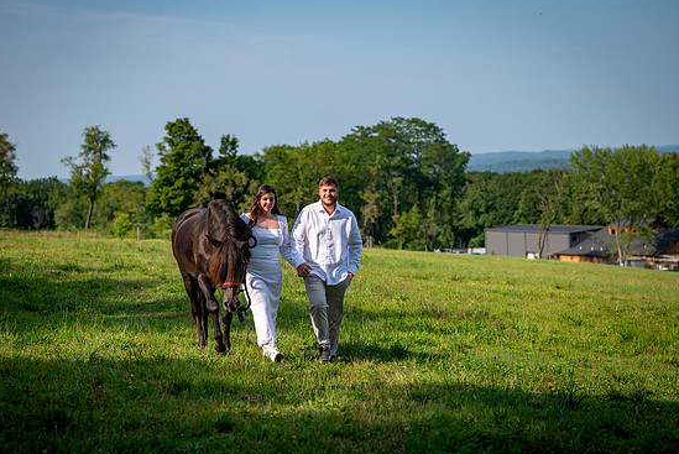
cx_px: 326
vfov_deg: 16.7
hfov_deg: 24.7
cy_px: 225
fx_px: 1548
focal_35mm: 82
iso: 200
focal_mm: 70
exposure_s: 1/3200
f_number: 3.5
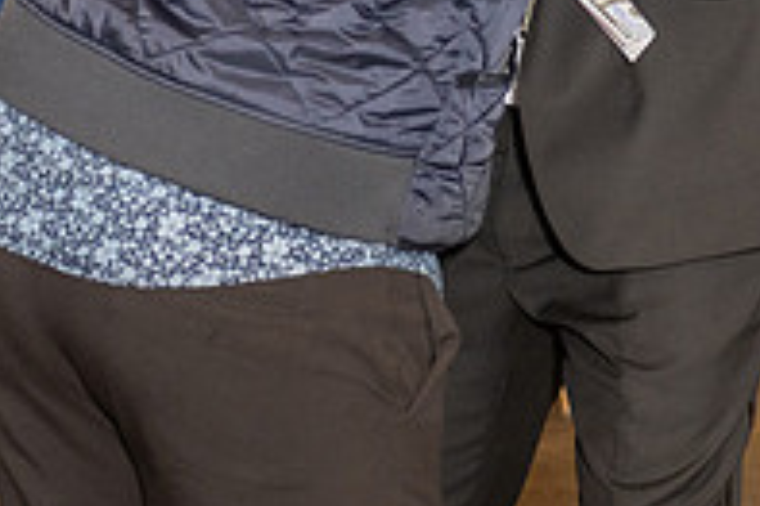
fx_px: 3860
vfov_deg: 7.4
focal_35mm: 183
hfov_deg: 11.2
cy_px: -211
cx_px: 498
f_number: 3.5
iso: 800
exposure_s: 1/160
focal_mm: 62
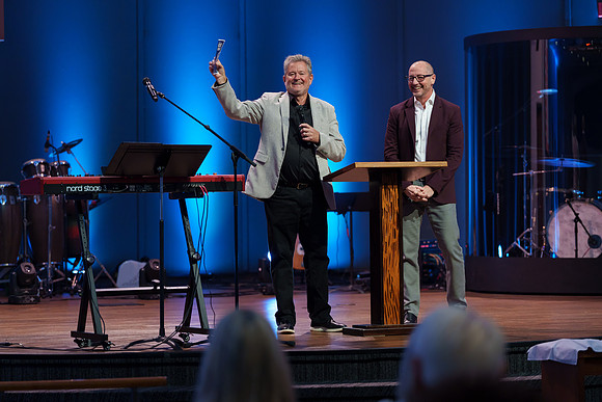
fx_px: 2007
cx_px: 301
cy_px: 201
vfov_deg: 11.4
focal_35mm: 120
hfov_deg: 17.1
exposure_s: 1/200
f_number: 2.8
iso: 1000
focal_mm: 120
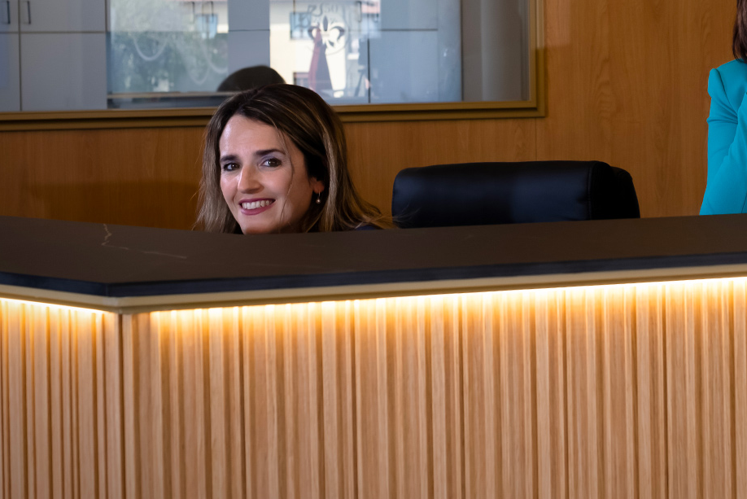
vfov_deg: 21.9
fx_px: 1266
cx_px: 584
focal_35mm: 61
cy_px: 76
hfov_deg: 32.1
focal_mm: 23
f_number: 4
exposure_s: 1/125
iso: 320
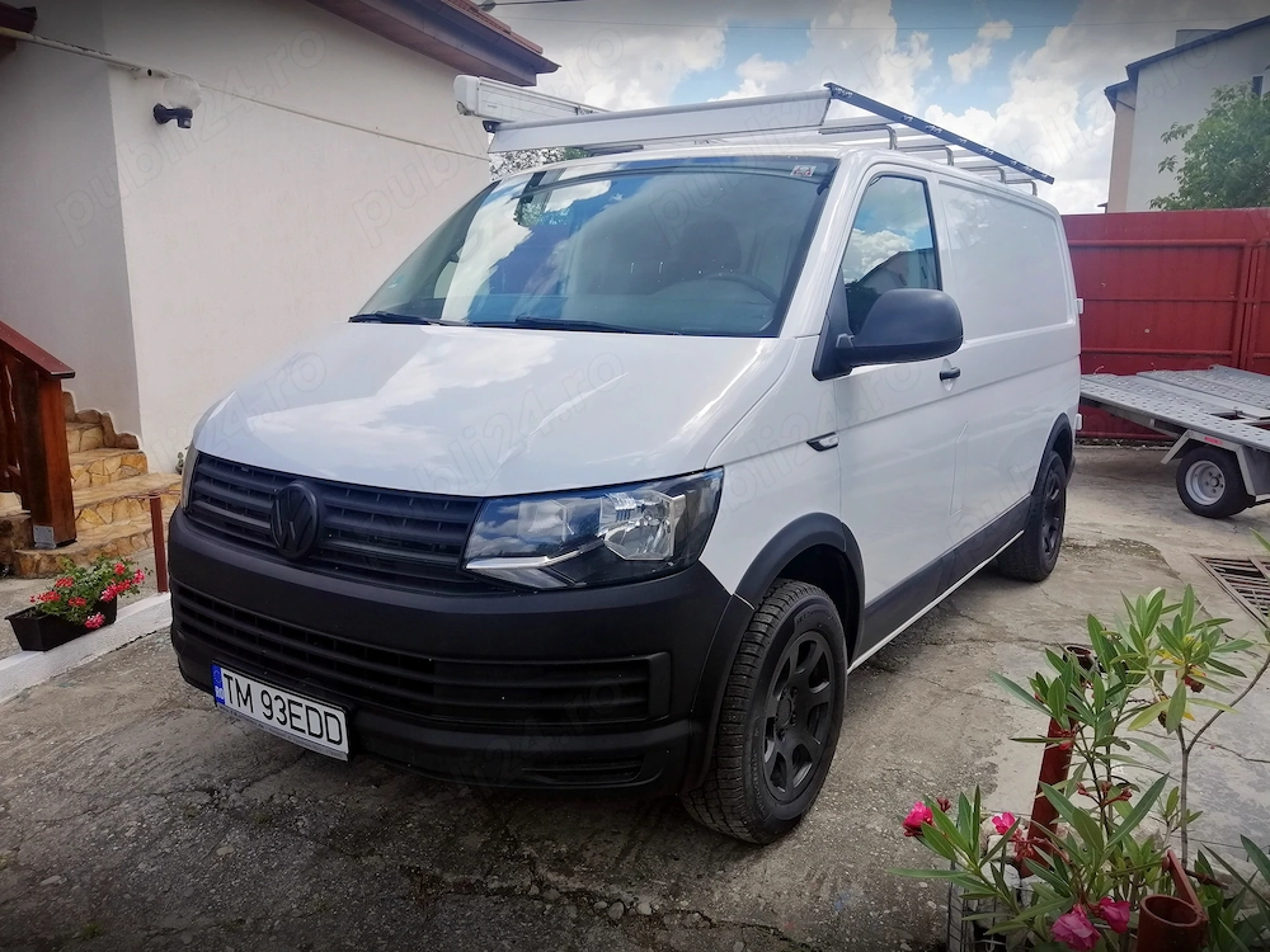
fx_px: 991
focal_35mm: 27
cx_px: 635
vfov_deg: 51.4
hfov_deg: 65.3
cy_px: 476
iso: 50
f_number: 1.8
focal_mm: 3.95
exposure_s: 1/1318
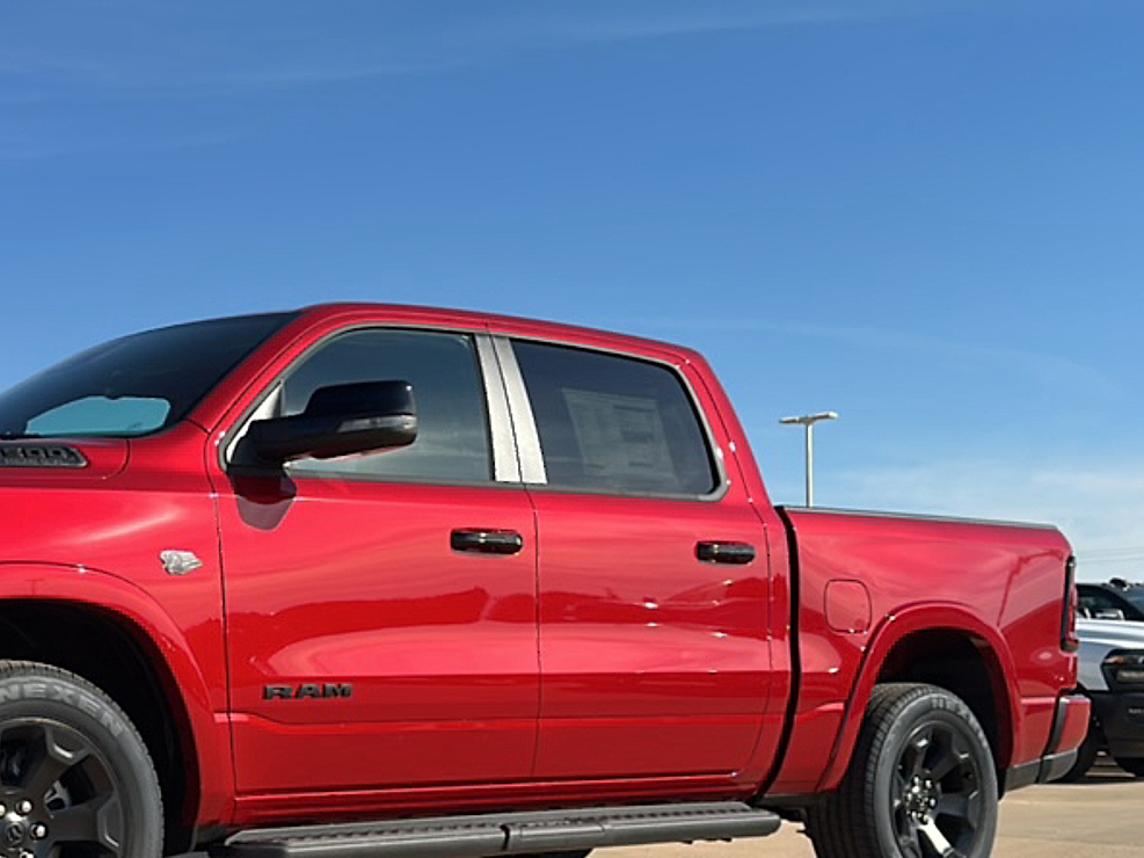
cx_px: 226
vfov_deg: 30.5
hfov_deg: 38.9
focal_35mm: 47
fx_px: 1553
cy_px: 610
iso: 80
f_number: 1.78
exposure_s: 1/4386
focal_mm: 6.86
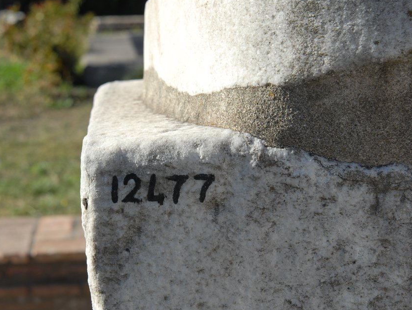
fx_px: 1071
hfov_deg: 21.7
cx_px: 174
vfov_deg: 16.4
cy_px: 160
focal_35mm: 90
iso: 200
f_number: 10
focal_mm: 52
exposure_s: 1/350
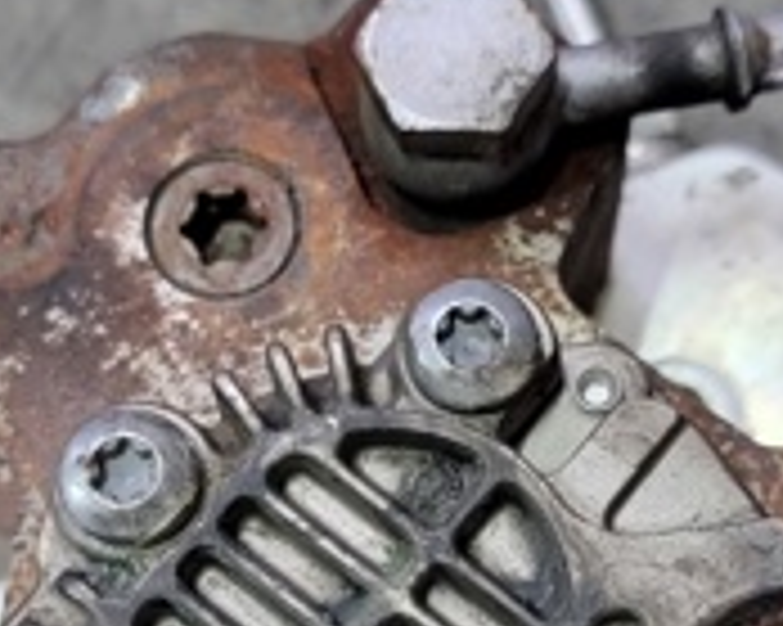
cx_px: 513
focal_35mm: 86
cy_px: 509
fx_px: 1992
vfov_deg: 17.7
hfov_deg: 22.2
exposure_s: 1/50
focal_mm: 6.7
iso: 400
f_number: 1.8
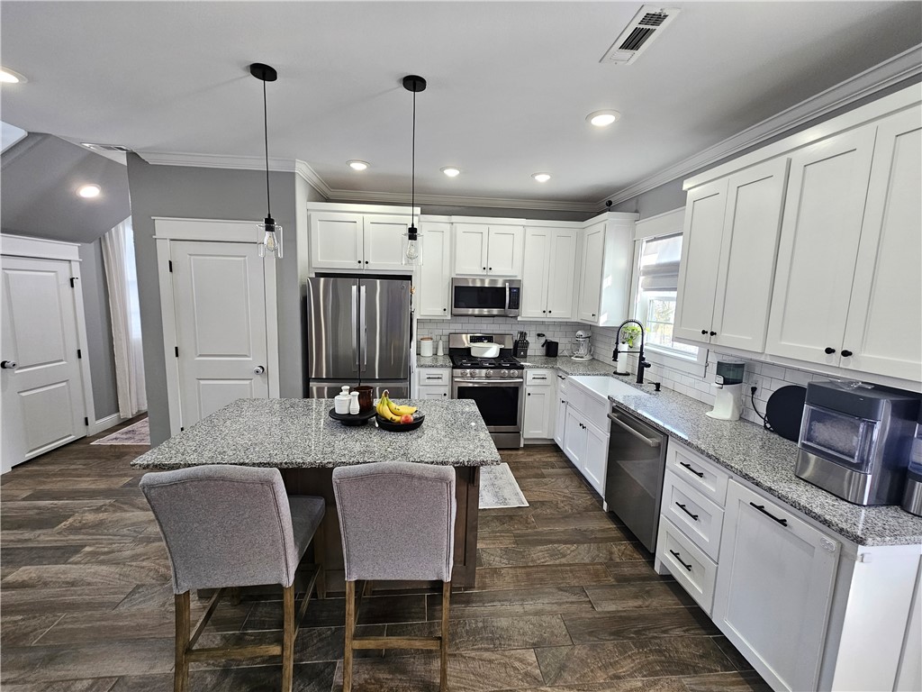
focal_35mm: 13
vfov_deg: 89.9
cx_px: 461
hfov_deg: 106.2
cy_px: 346
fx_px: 346
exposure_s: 1/60
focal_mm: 2.2
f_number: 2.2
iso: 125
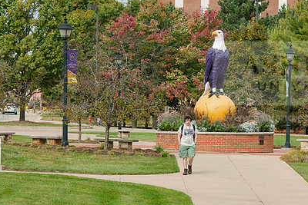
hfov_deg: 9.1
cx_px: 189
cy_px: 134
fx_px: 1926
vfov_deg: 6.1
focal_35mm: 225
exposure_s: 1/400
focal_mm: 155
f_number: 8
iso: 250
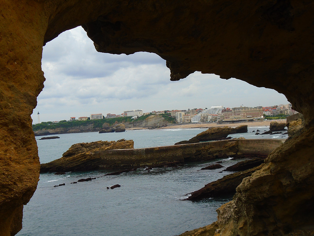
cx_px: 157
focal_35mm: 49
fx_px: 445
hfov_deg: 38.9
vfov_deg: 29.7
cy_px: 118
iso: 100
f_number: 4.5
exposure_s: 1/500
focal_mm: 8.7
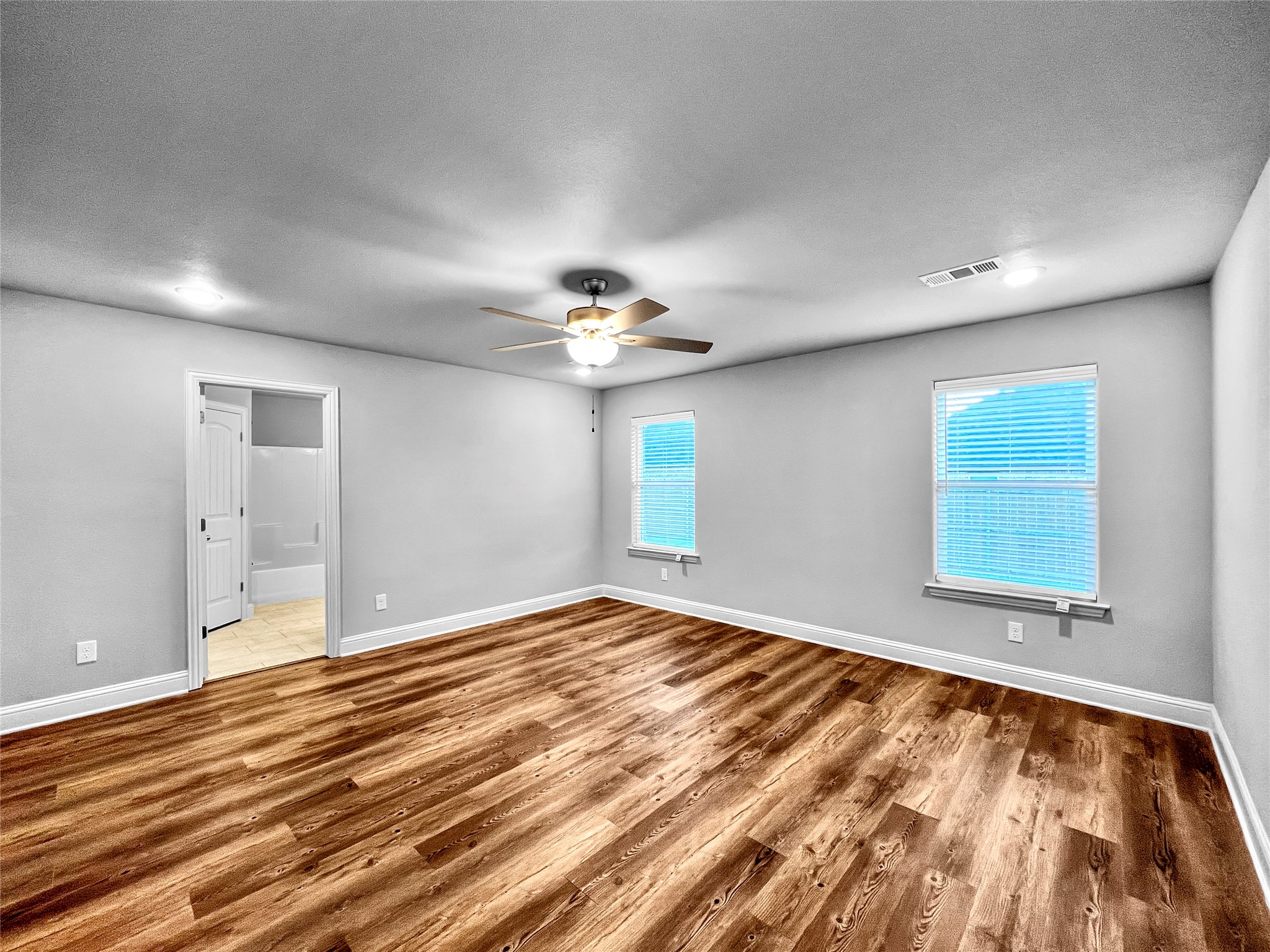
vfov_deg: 89.9
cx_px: 635
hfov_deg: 106.2
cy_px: 476
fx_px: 477
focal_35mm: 13
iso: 160
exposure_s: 1/60
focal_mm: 1.57
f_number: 1.8
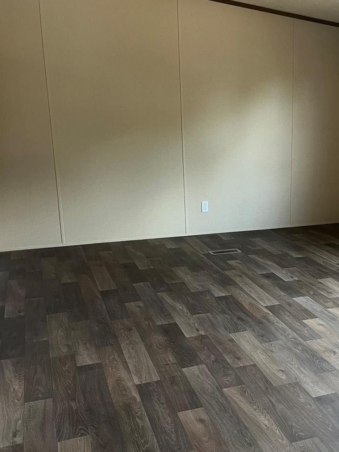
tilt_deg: -14.1
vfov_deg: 44.8
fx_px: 549
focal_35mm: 42
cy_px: 244
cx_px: 271
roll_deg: +1.3
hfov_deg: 33.4
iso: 125
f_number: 1.6
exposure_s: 1/61
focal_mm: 5.1
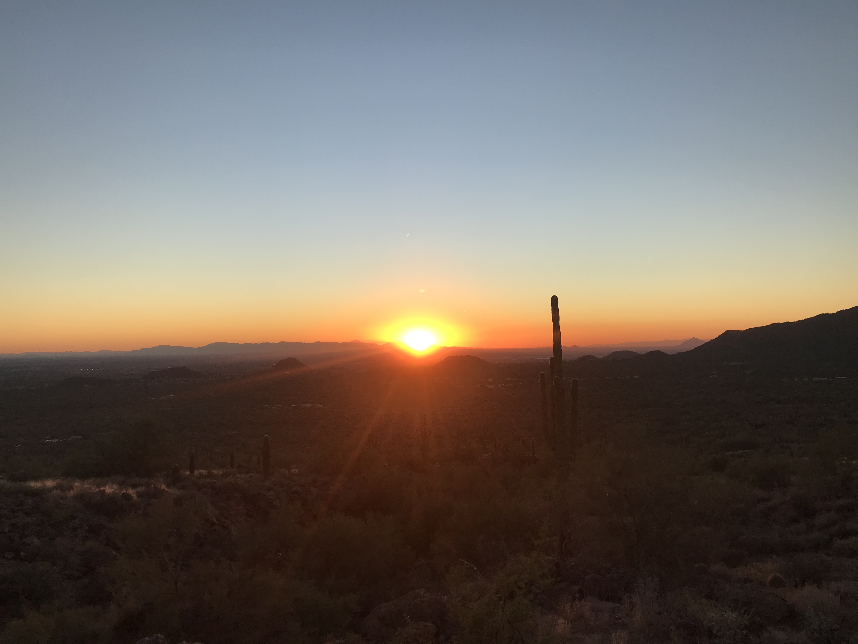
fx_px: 694
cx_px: 429
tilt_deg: +3.3
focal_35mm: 28
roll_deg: -0.2
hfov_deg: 63.4
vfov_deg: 49.7
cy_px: 322
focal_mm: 3.99
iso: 20
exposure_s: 1/731
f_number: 1.8
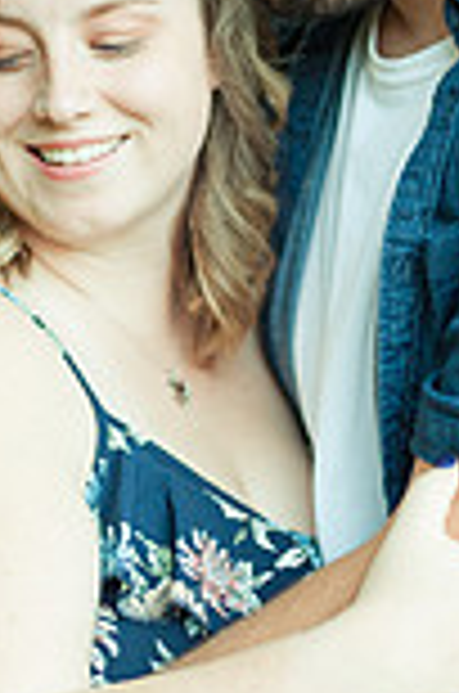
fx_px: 2805
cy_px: 256
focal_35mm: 146
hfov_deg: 9.3
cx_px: 151
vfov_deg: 14.1
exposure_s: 1/500
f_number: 1.8
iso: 640
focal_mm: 50
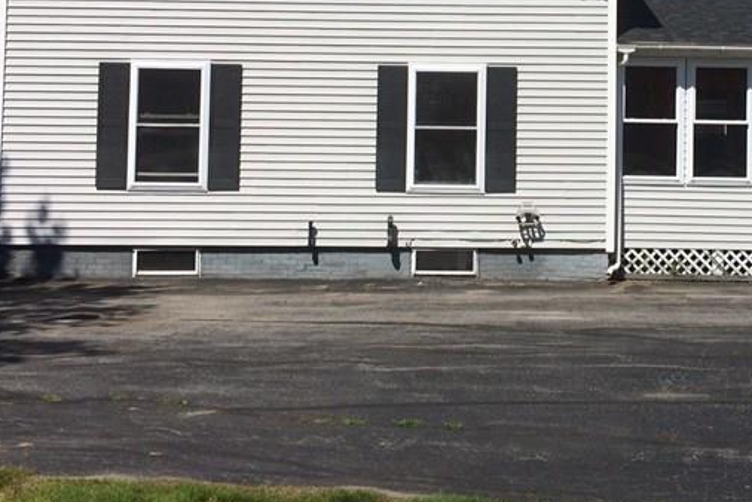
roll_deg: -0.2
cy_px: 82
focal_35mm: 61
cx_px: 584
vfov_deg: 21.9
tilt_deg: +2.9
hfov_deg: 32.1
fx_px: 1275
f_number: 2.2
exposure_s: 1/4566
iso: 32
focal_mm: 4.15
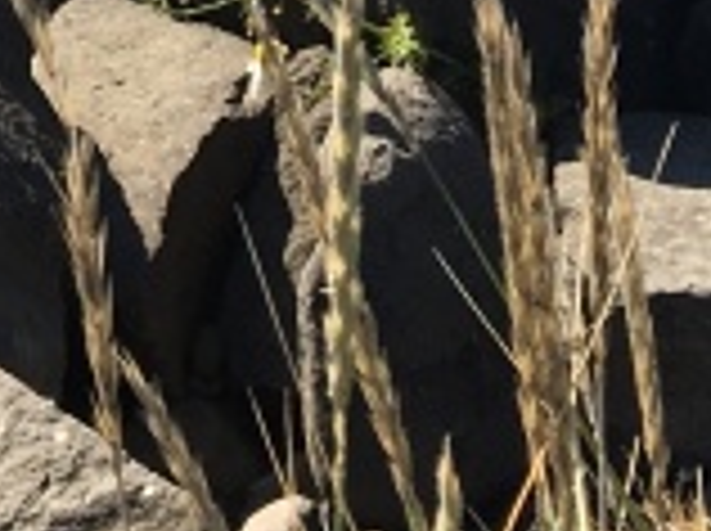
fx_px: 3856
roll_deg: -2.7
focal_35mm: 188
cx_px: 27
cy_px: -1148
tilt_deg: -15.6
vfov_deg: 7.0
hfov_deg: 10.5
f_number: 2.2
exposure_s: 1/1350
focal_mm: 4.15
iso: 25
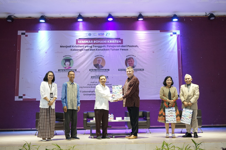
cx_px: 113
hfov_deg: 46.4
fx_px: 264
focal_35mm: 42
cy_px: 75
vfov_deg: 31.9
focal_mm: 42
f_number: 5.6
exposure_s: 1/80
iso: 3200
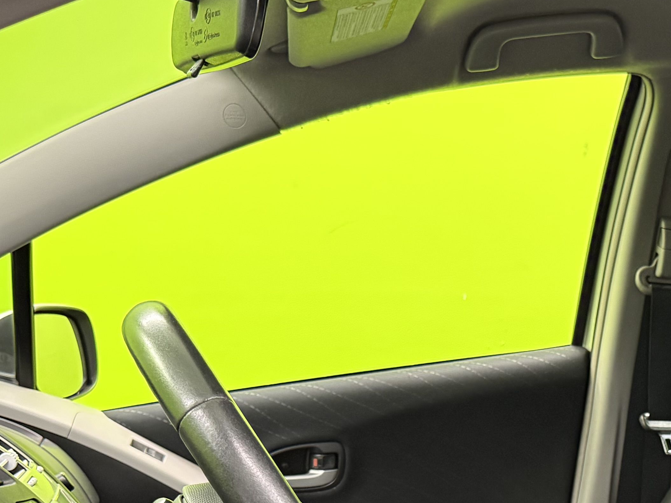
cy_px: 642
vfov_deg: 20.7
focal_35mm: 65
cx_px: 578
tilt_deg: -14.2
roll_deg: +0.1
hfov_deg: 28.9
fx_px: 1260
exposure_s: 1/50
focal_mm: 6.76
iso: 320
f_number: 1.78
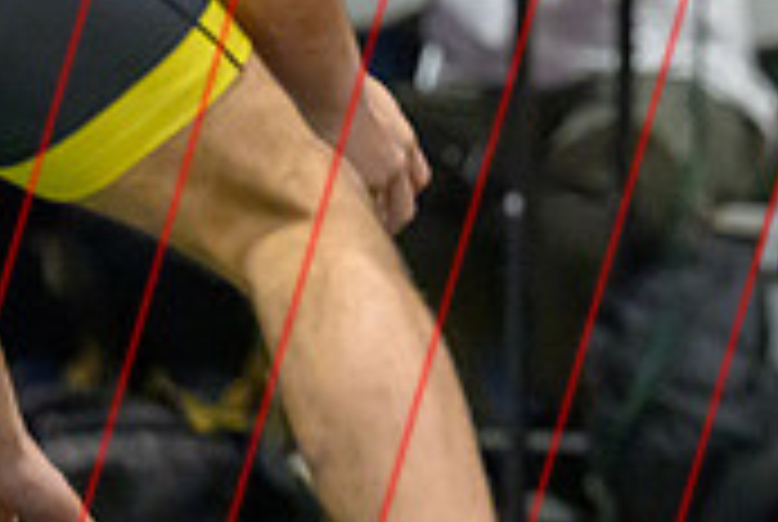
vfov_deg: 2.2
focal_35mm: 627
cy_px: -185
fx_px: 13573
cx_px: 966
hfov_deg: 3.3
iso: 14400
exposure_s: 1/800
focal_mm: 160
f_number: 2.8
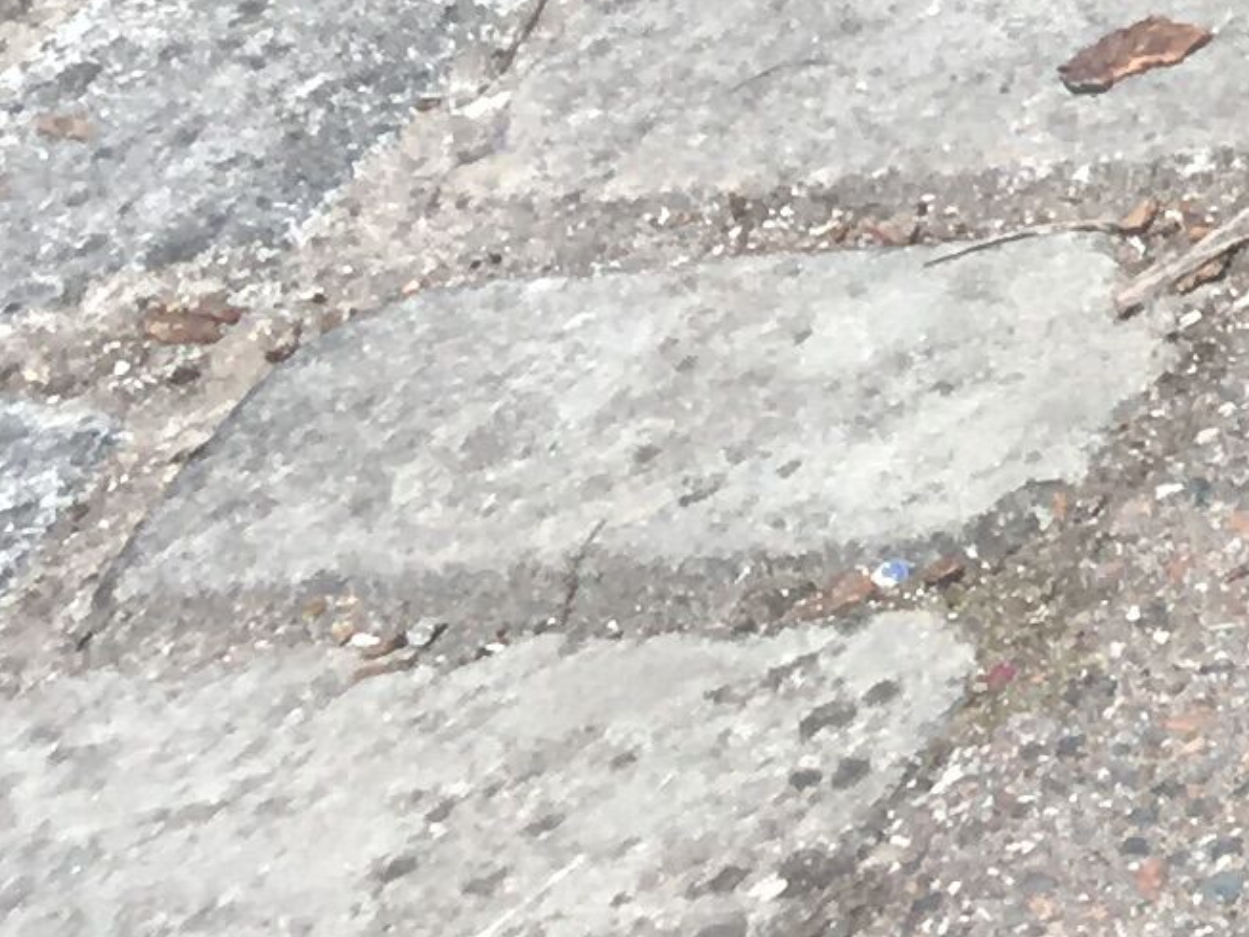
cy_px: -1788
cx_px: 3516
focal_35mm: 179
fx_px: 6460
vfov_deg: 7.4
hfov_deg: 9.2
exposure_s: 1/416
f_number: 2.2
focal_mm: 4.15
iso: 25
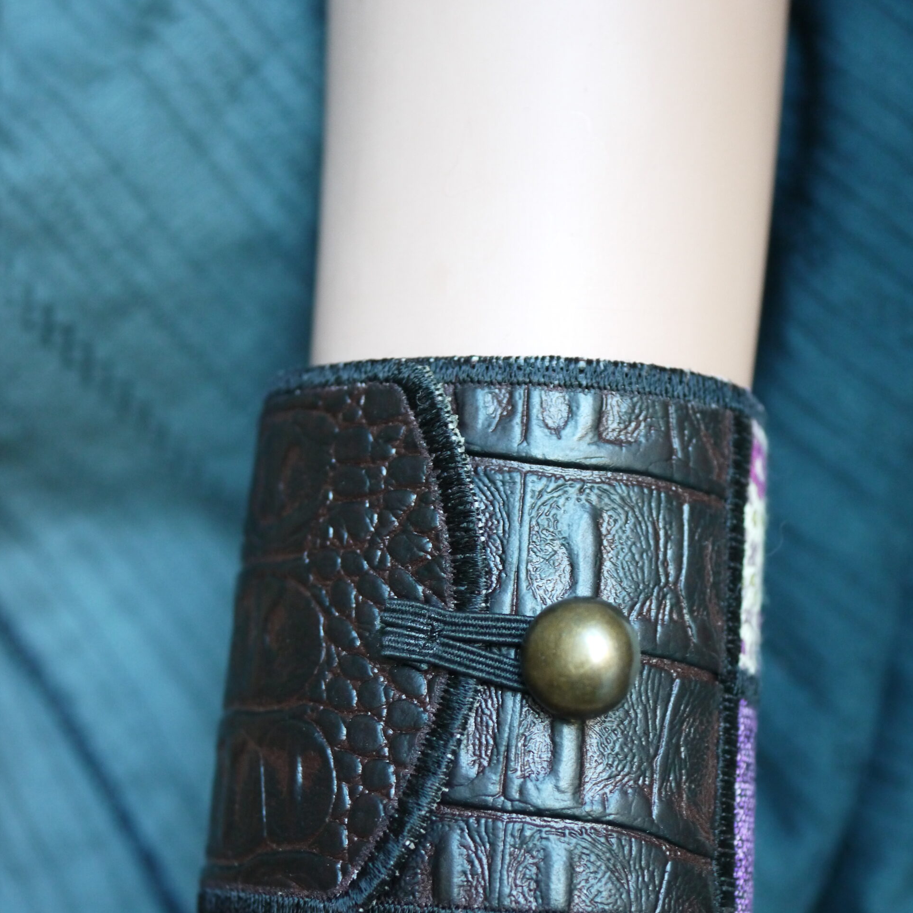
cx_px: 456
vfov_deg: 24.2
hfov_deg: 24.3
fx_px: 2119
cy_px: 588
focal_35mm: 71
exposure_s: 1/60
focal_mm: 30
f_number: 2.8
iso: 800
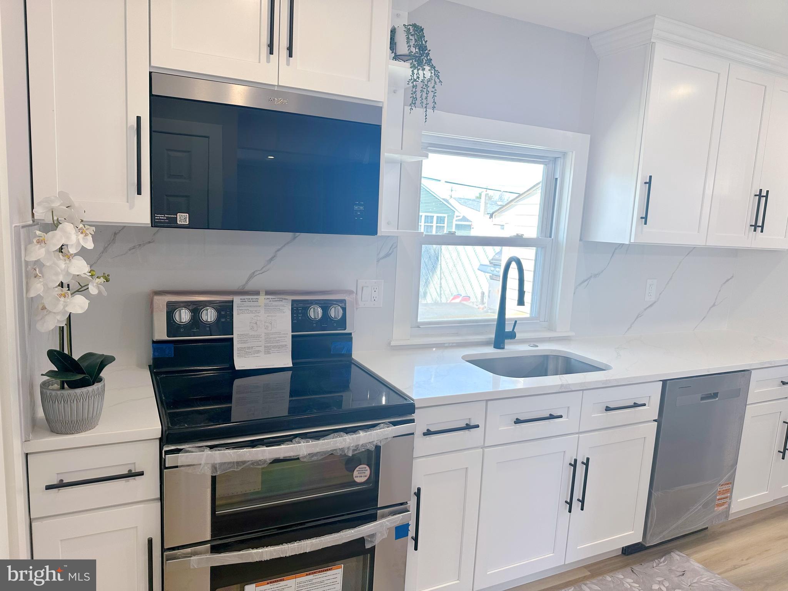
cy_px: 296
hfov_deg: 71.6
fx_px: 546
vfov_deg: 56.8
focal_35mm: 24
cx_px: 394
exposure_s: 1/181
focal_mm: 6.86
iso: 64
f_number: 1.78
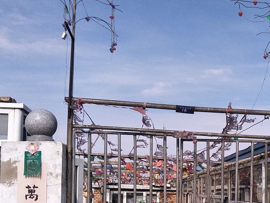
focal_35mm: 44
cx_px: 223
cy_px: 167
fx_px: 343
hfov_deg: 40.8
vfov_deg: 31.9
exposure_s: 1/1515
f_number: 2.2
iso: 32
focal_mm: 3.46
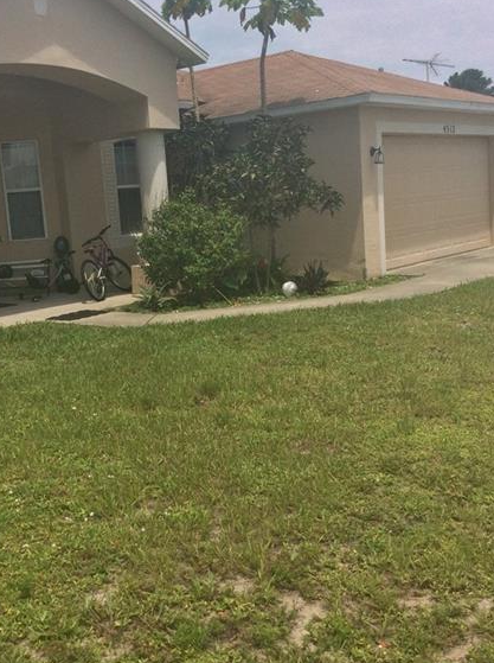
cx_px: 175
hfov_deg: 32.6
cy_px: 306
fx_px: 840
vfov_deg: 43.0
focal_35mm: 44
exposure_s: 1/2203
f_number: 2.4
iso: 32
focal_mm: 3.3
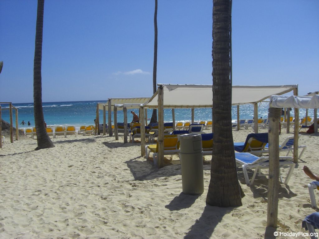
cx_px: 160
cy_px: 120
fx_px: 350
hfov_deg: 49.0
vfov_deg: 37.7
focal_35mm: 38
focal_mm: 6.2
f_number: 8
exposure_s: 1/400
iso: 64
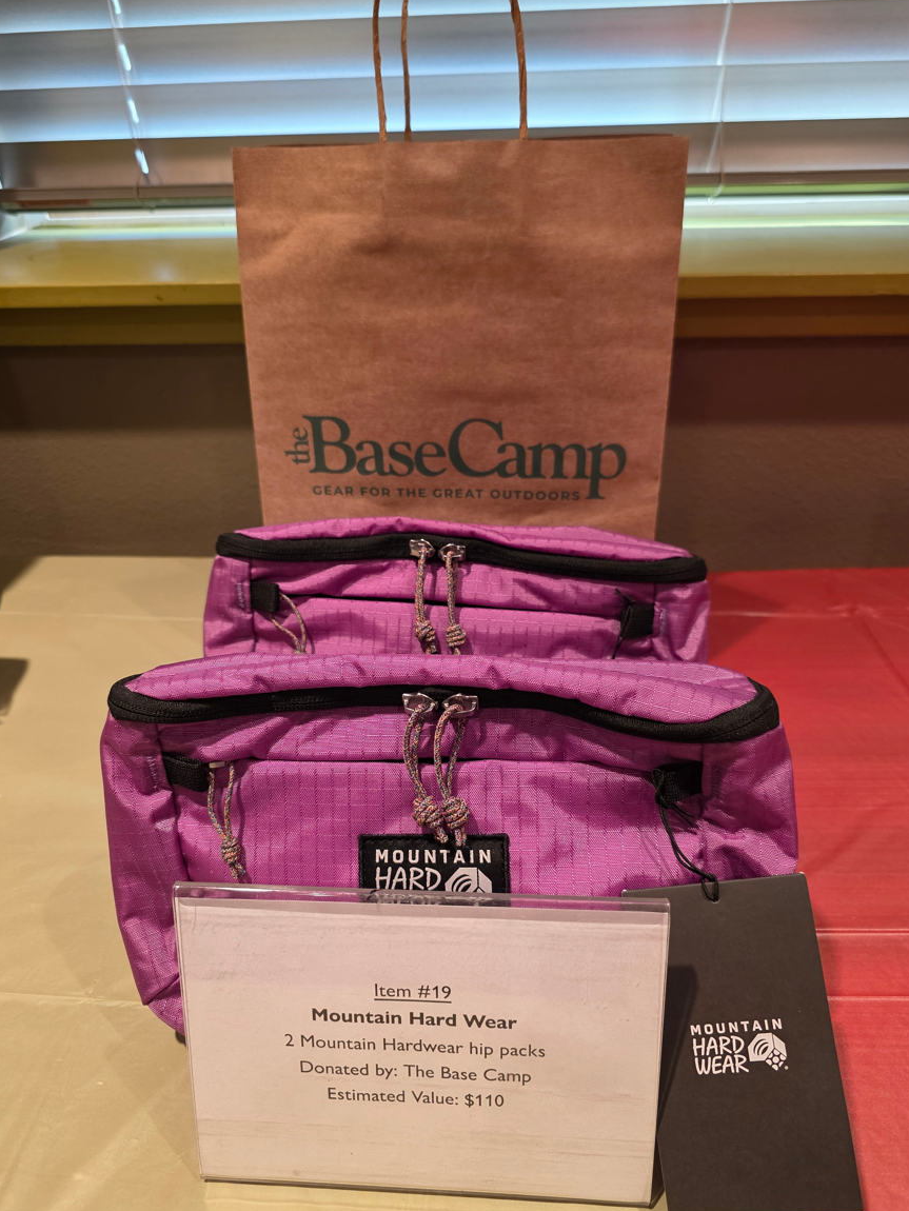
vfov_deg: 71.6
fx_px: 840
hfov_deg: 56.8
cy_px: 609
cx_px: 454
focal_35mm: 24
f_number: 1.7
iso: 250
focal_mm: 6.3
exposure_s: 1/120
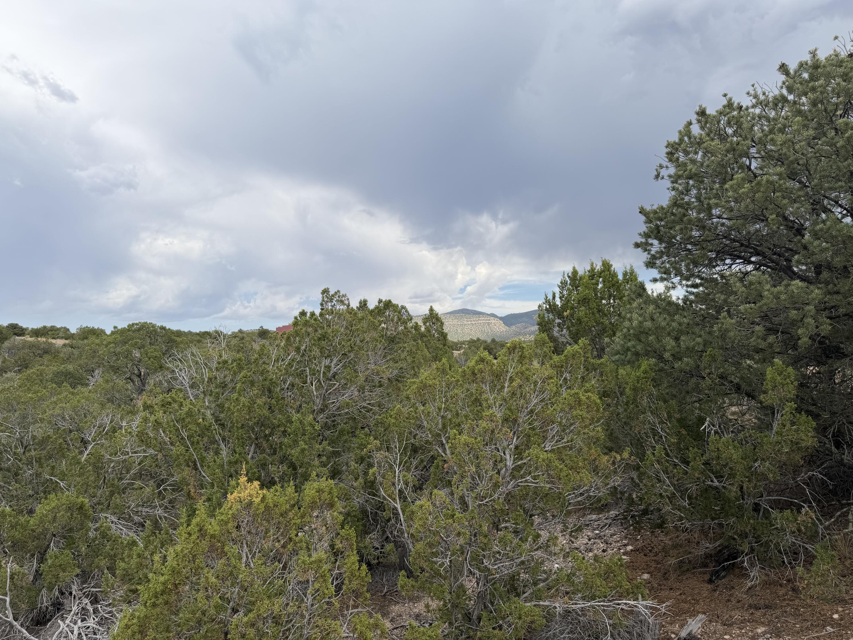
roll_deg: +1.3
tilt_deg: +3.0
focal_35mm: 24
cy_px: 320
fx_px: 591
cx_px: 426
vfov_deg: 56.8
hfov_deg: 71.6
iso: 80
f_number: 1.78
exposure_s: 1/3759
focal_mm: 6.76
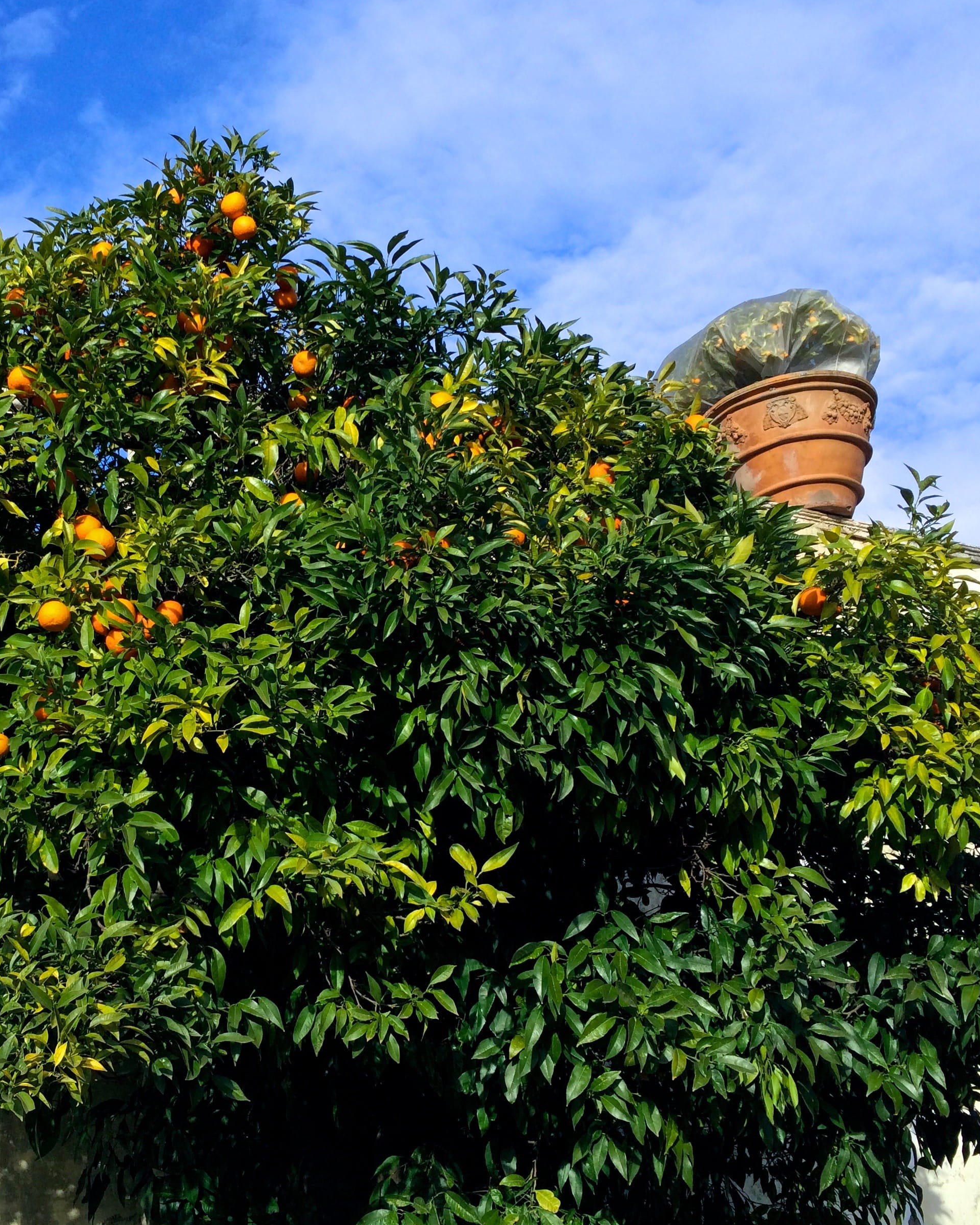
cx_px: 253
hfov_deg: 36.5
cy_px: 617
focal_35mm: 40
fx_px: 1450
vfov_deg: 45.8
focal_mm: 4.12
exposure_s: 1/1244
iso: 32
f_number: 2.2
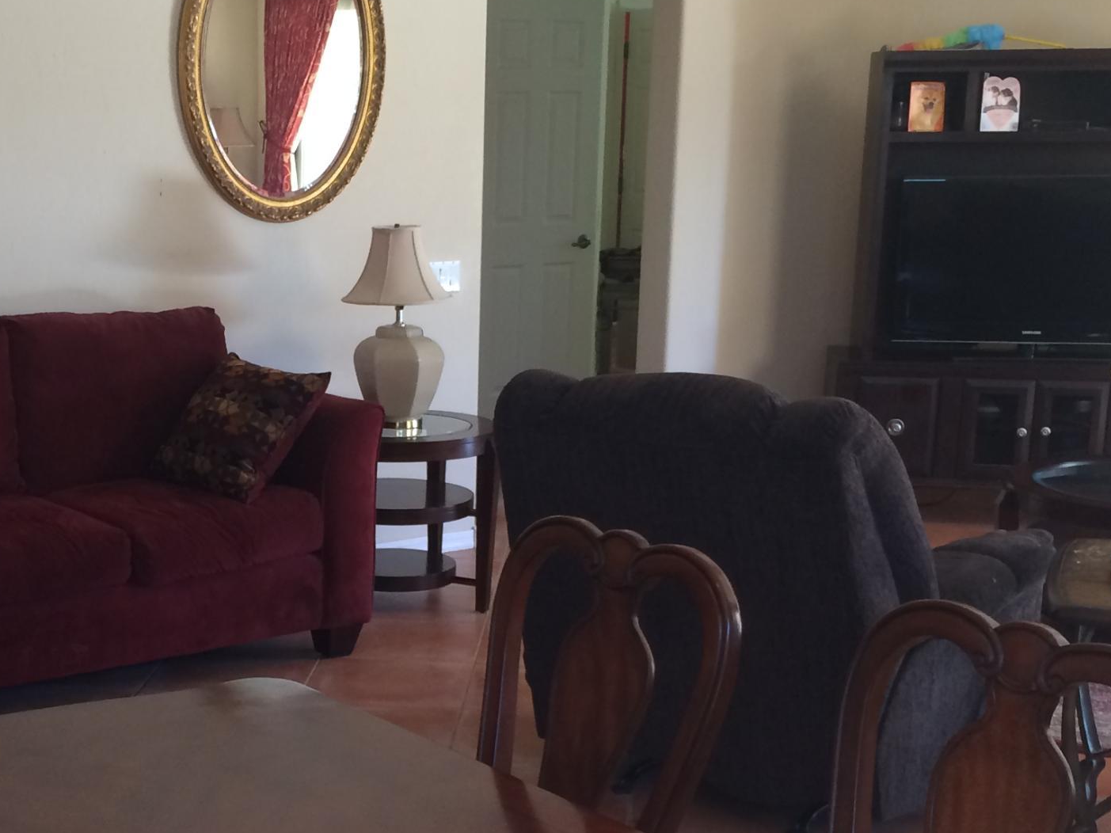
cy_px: 563
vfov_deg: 23.5
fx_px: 1990
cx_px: 252
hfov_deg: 30.6
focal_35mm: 62
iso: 100
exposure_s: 1/30
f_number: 2.2
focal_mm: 4.15
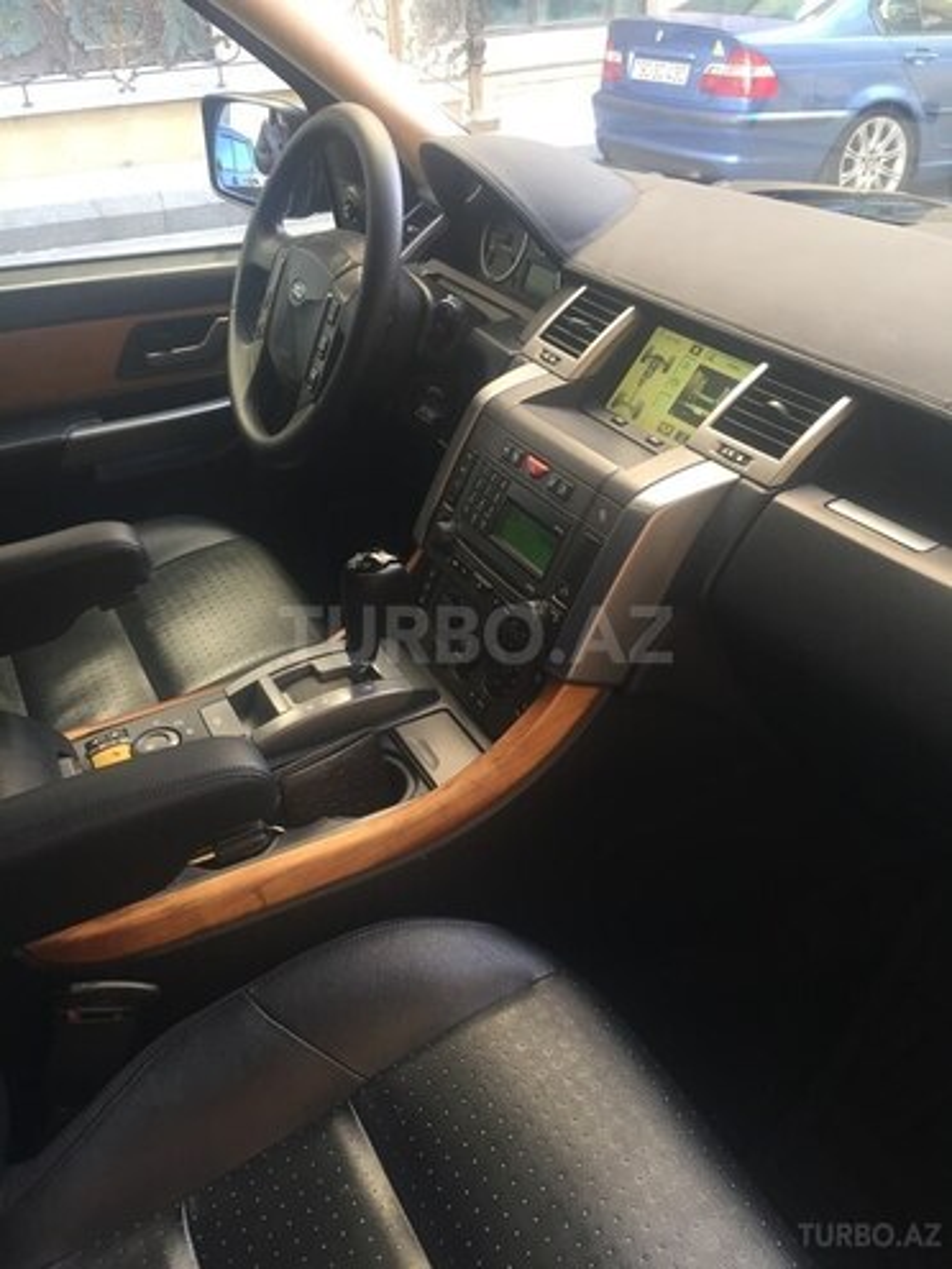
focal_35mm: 29
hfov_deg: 48.2
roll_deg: +4.7
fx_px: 1063
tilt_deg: -33.0
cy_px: 634
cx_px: 476
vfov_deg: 61.7
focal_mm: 4.15
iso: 64
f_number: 2.2
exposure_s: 1/33
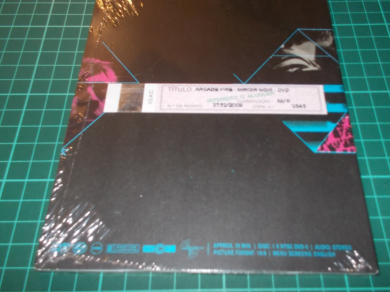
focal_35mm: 34
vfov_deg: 41.8
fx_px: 383
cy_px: 138
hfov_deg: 53.8
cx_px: 217
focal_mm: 4.1
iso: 200
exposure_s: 1/30
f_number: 3.3
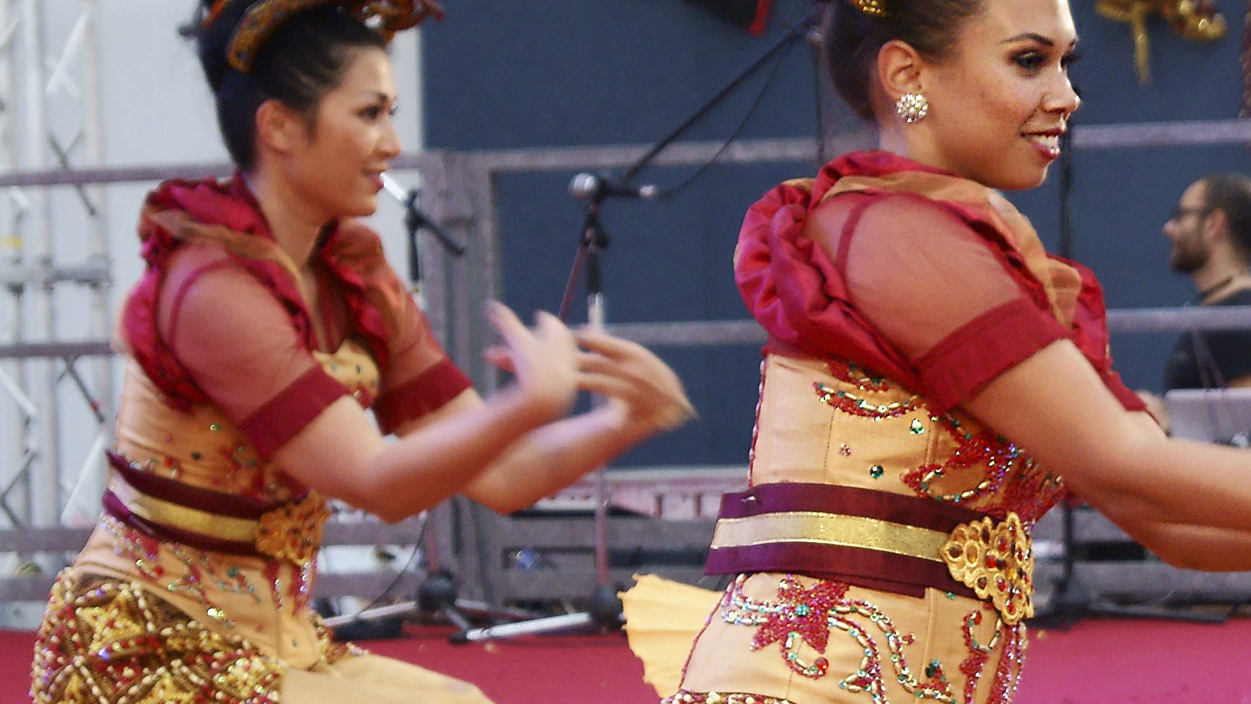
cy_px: 405
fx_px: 5874
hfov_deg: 12.1
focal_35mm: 177
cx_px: 1001
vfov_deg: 6.9
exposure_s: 1/50
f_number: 5.6
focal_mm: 55
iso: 400
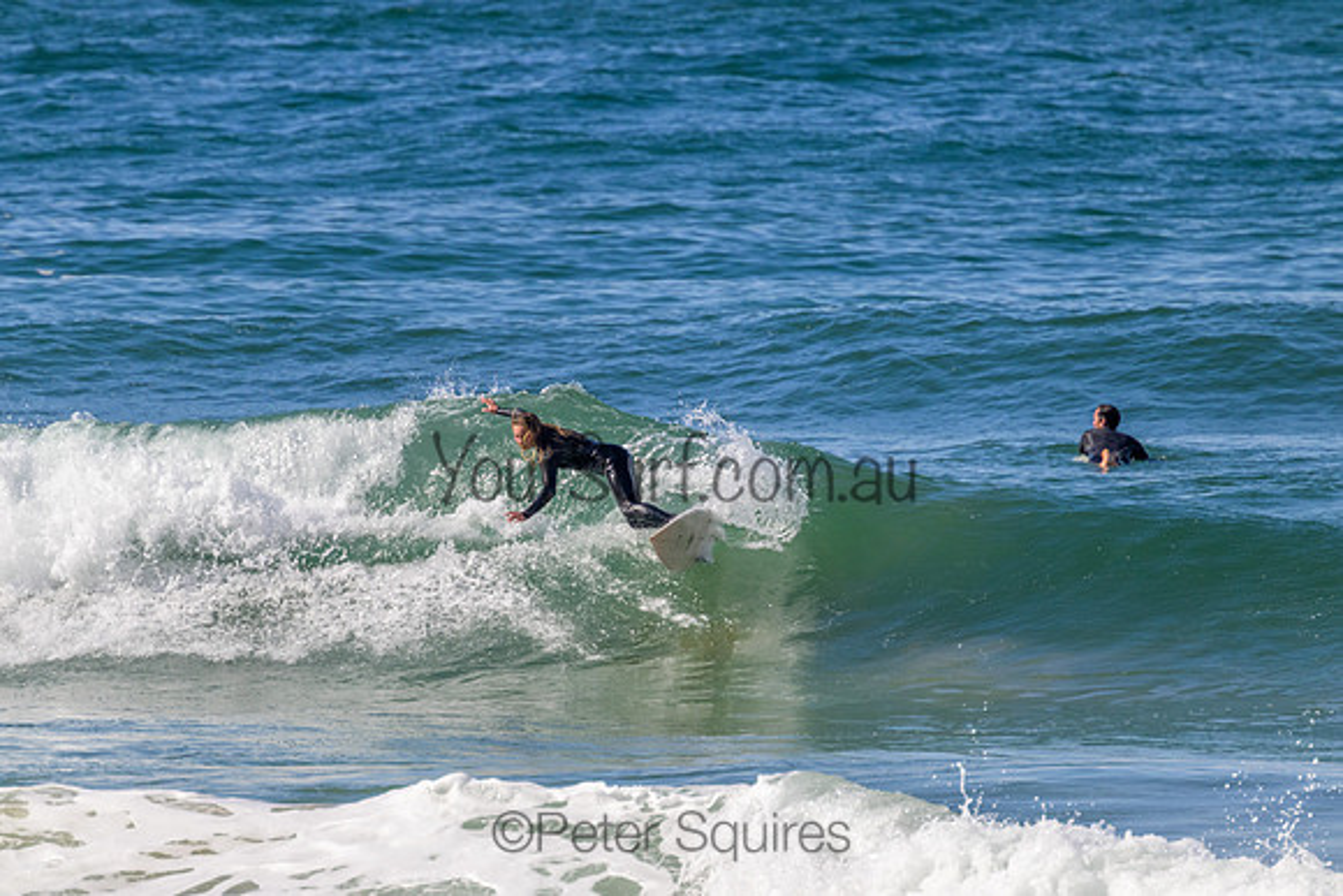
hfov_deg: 2.6
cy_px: 448
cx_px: 672
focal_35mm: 800
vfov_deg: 1.7
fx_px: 29850
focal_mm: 800
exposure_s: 1/2000
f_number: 11
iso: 1400
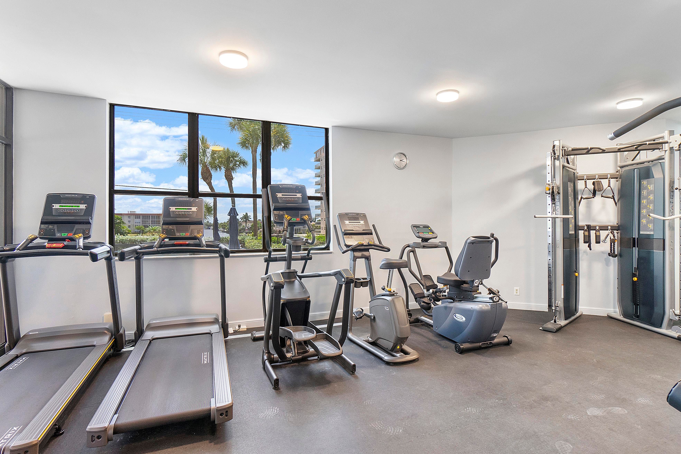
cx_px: 340
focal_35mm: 18
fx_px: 340
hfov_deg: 90.0
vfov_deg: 67.4
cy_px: 227
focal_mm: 12
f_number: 7.1
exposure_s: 1/40
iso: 250
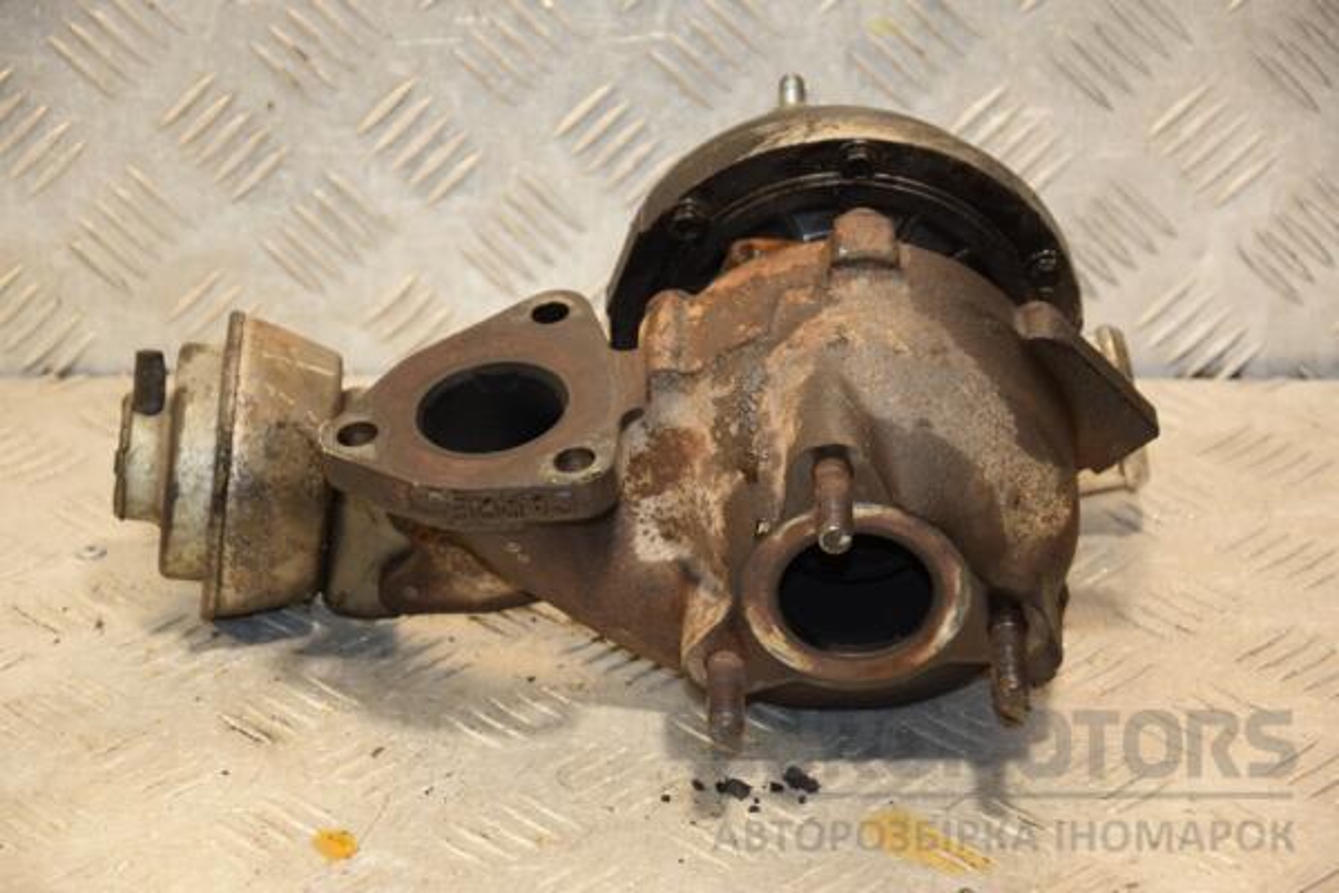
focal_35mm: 128
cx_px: 670
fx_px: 4742
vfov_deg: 10.8
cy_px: 446
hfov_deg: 16.1
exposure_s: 1/125
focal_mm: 85
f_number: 5.6
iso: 800
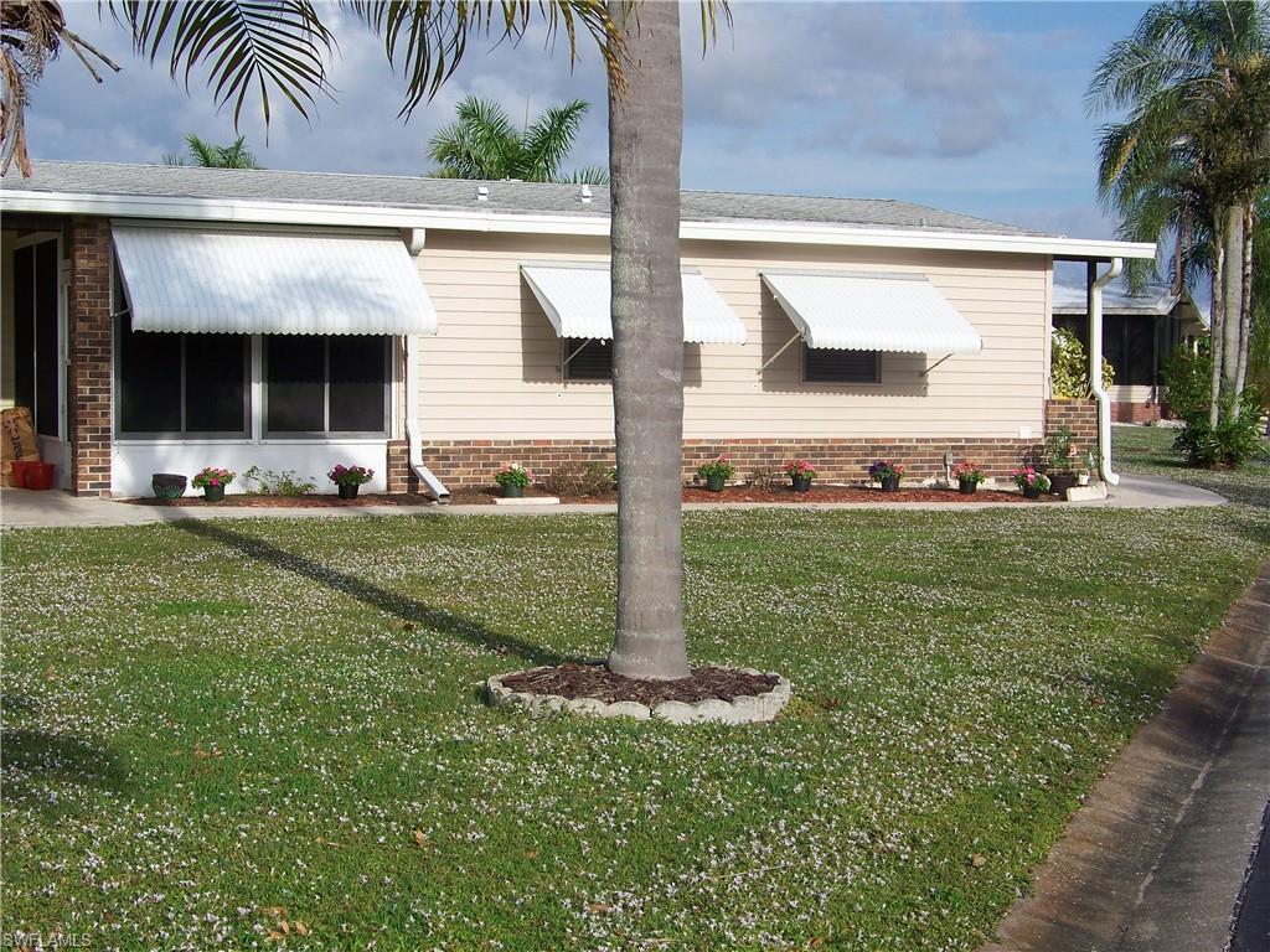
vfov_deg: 23.7
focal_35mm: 62
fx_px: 2275
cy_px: 476
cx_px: 635
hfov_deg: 31.2
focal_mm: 10.5
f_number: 4.5
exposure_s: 1/500
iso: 64
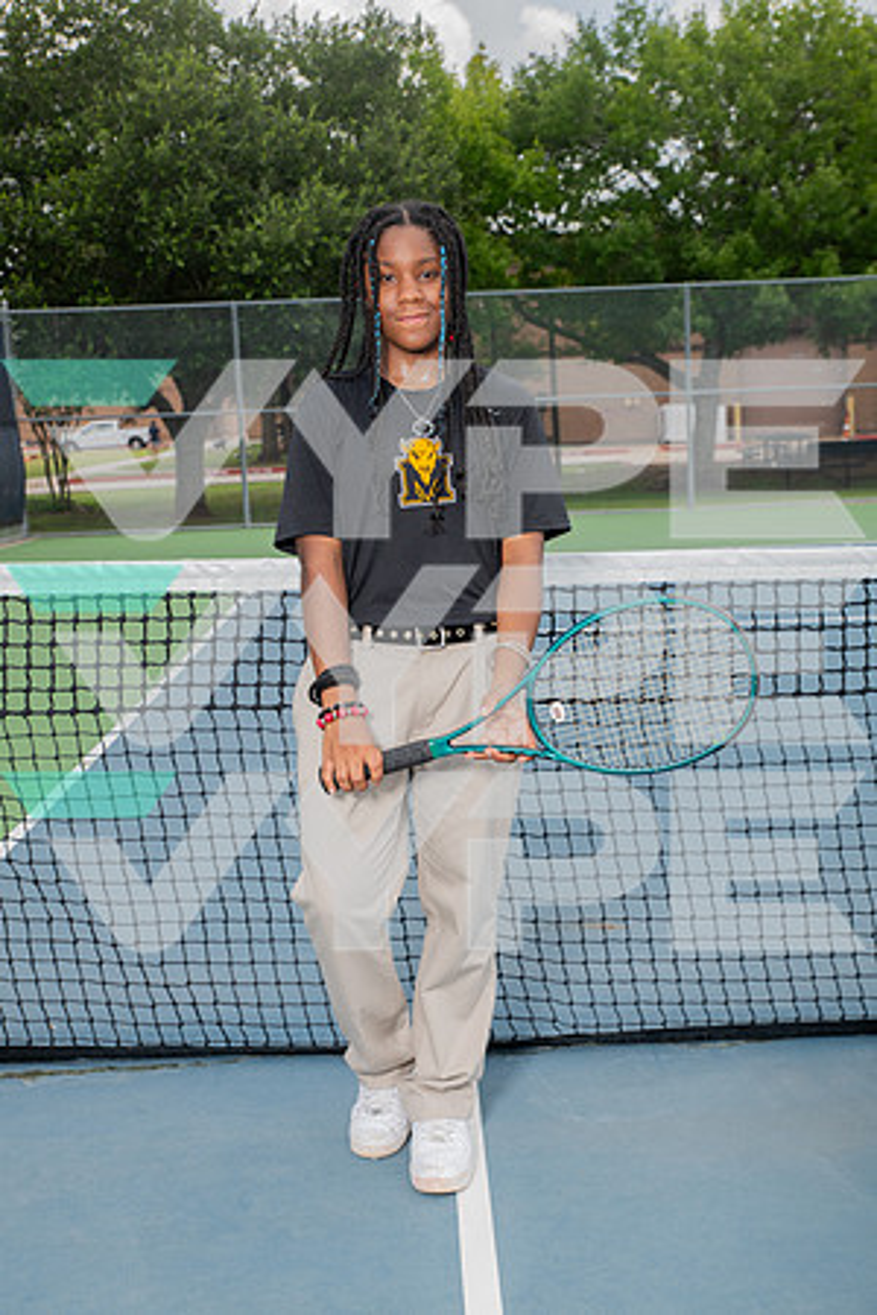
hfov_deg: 30.5
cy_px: 658
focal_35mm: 44
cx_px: 438
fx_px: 1608
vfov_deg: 44.5
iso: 100
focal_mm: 44
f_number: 6.3
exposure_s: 1/250
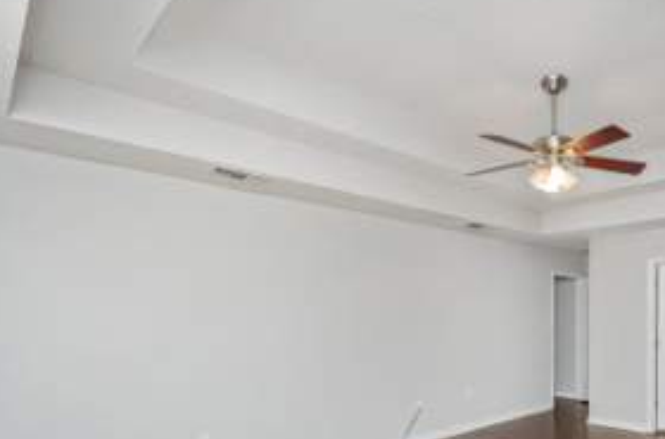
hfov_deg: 68.2
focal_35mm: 24
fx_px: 442
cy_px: 304
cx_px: 513
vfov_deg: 51.5
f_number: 7.1
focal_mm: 14
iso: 500
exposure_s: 1/60
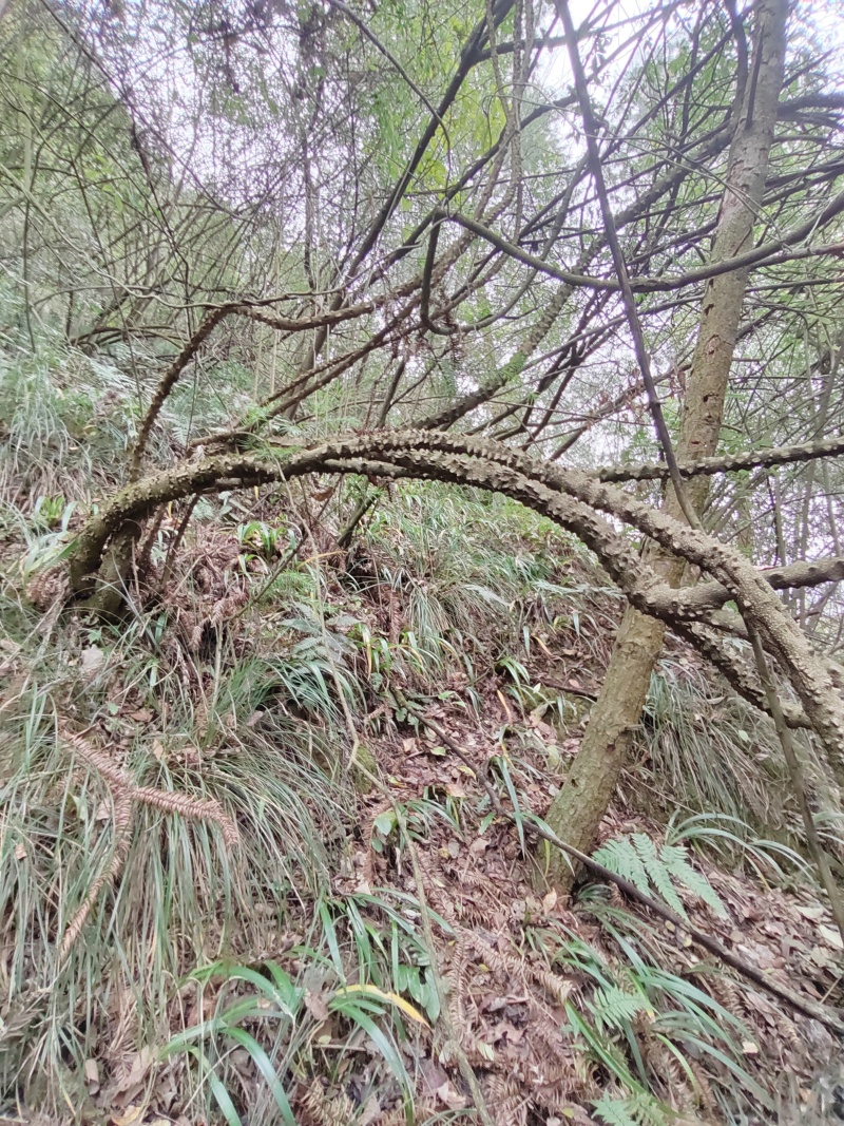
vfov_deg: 94.5
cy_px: 563
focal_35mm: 16
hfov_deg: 78.1
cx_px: 422
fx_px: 520
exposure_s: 1/33.3
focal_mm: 1.68
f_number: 2.2
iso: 113
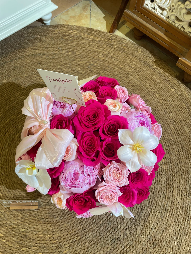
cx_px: 96
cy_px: 127
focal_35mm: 26
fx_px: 191
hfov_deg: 53.1
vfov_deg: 67.3
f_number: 1.6
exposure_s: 1/100
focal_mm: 4.2
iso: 100
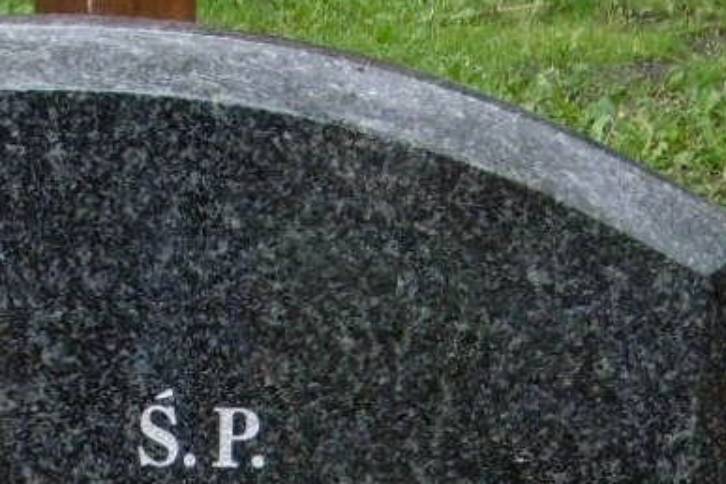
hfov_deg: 11.7
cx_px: 210
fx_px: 3549
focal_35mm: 176
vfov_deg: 7.5
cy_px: 910
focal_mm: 5.8
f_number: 3.5
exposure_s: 1/100
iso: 100
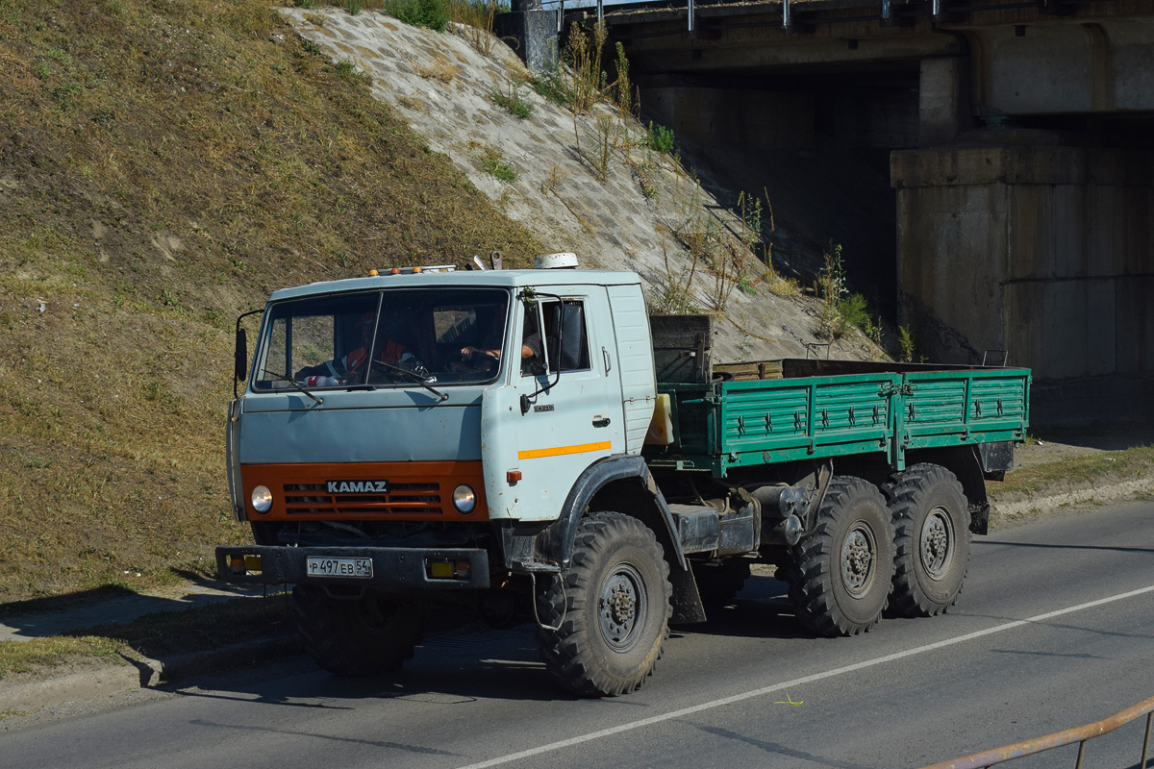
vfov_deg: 22.6
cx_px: 577
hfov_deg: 33.4
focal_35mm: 60
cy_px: 384
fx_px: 1923
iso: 200
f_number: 7.1
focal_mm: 40
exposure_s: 1/1250
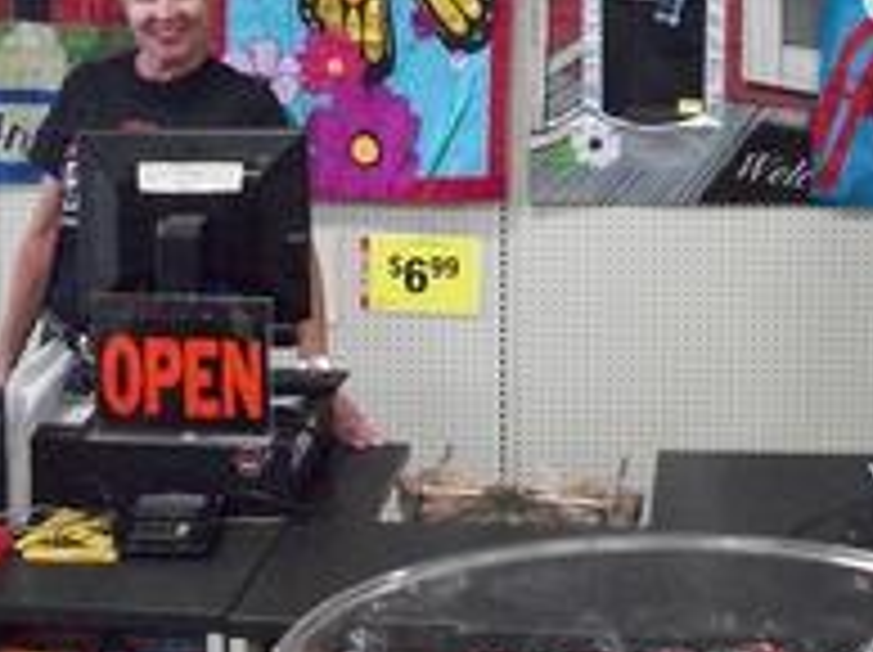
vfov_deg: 18.6
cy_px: -13
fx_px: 1940
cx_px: 610
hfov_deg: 25.2
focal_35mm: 77
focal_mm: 5.7
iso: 640
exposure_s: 1/100
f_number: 2.9
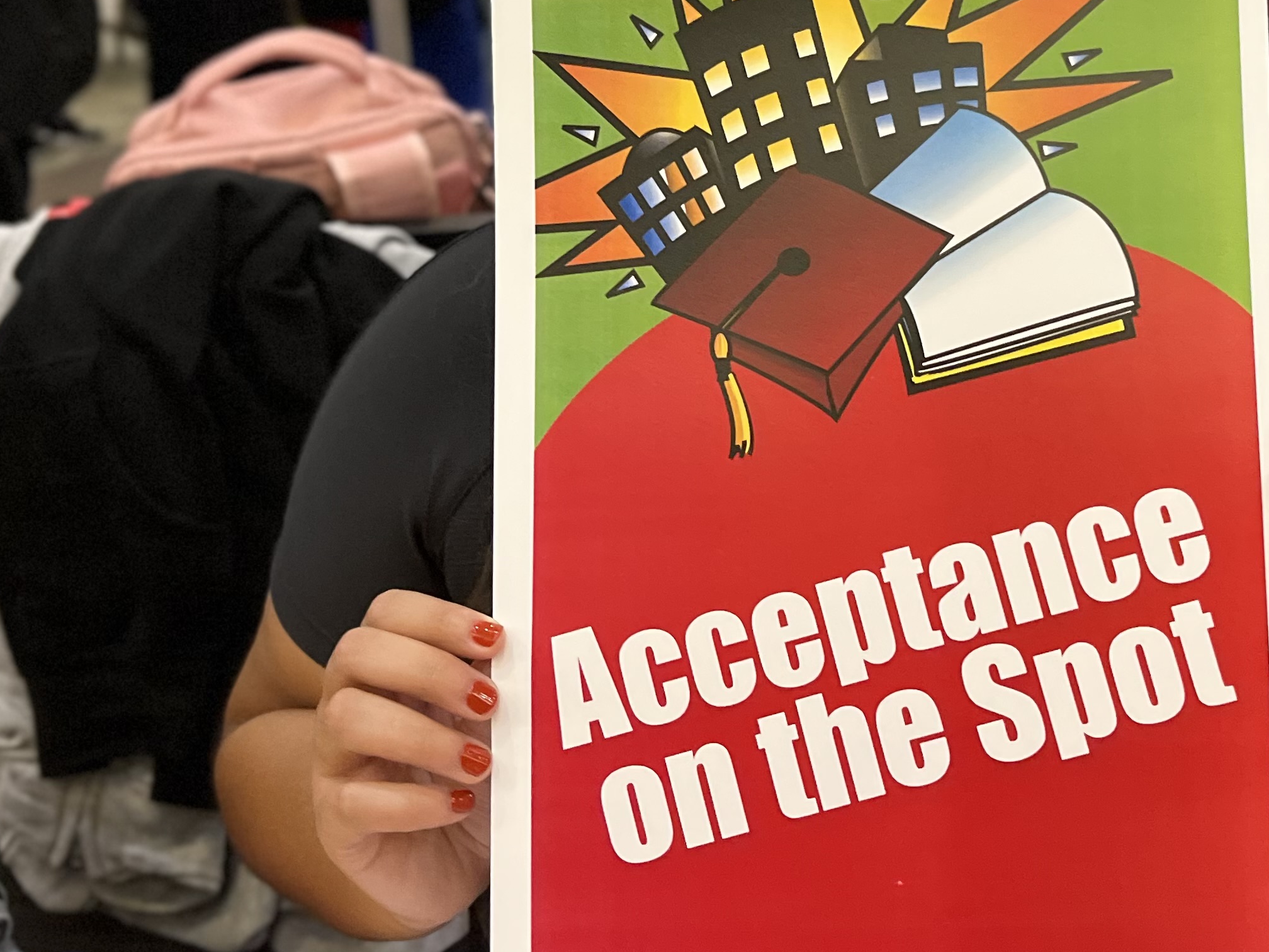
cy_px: 218
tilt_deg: -14.3
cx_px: 832
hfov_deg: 36.5
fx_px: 1906
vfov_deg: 27.6
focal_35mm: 52
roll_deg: +2.1
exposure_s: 1/40
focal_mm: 5.1
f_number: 1.6
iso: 400
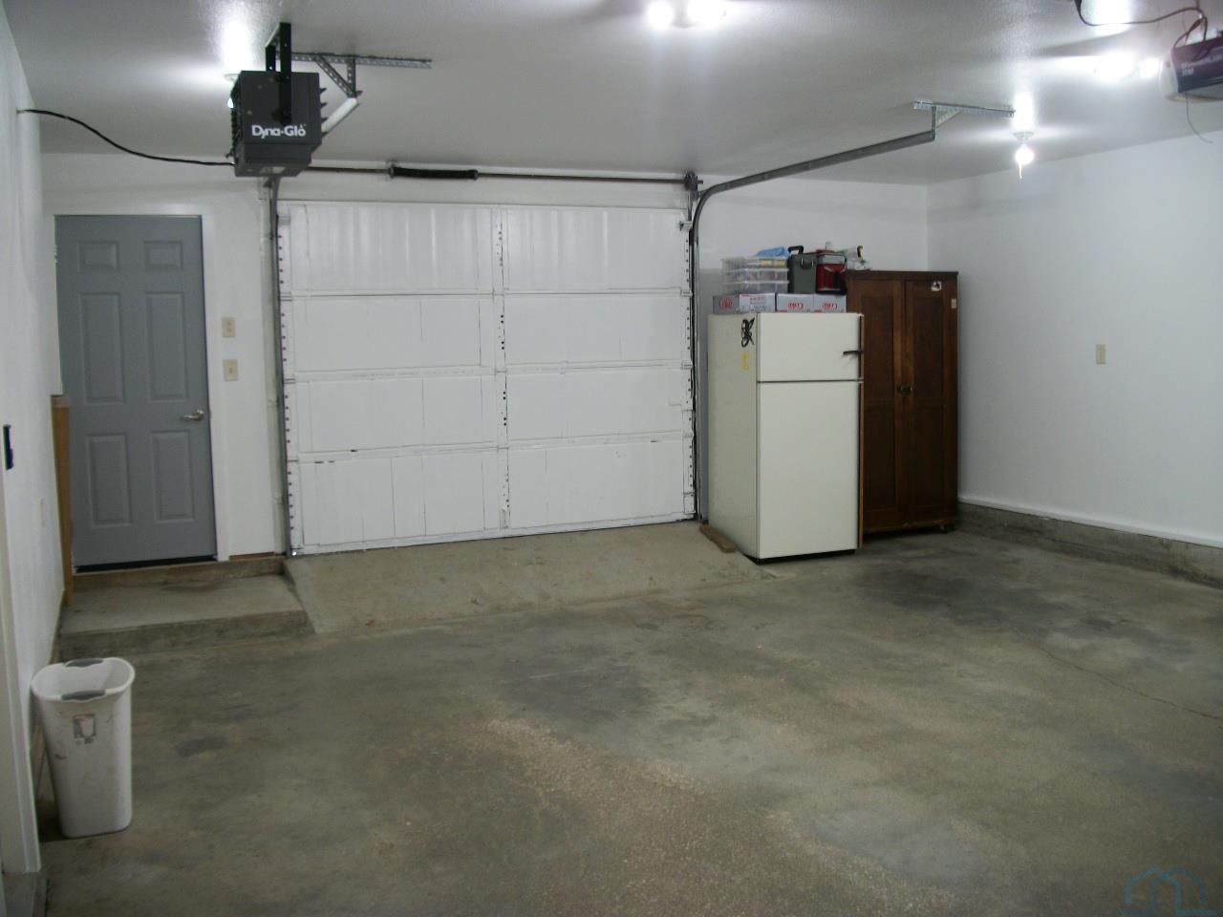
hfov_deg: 56.8
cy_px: 458
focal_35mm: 32
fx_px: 1131
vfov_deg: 44.2
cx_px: 612
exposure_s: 1/40
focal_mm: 5.7
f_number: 2.9
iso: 80
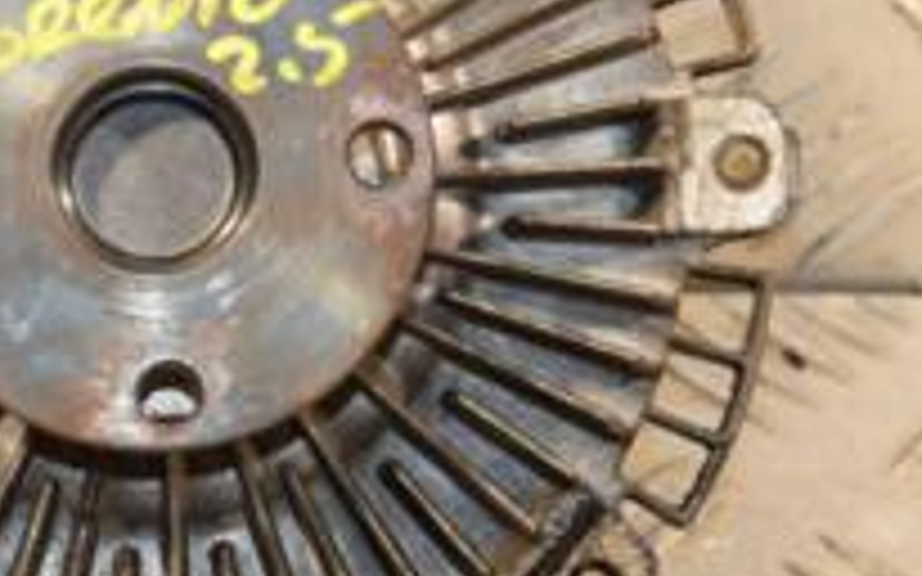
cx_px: 225
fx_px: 6506
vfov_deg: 5.1
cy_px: 140
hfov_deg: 8.1
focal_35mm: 259
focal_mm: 58
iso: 800
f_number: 5
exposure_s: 1/160
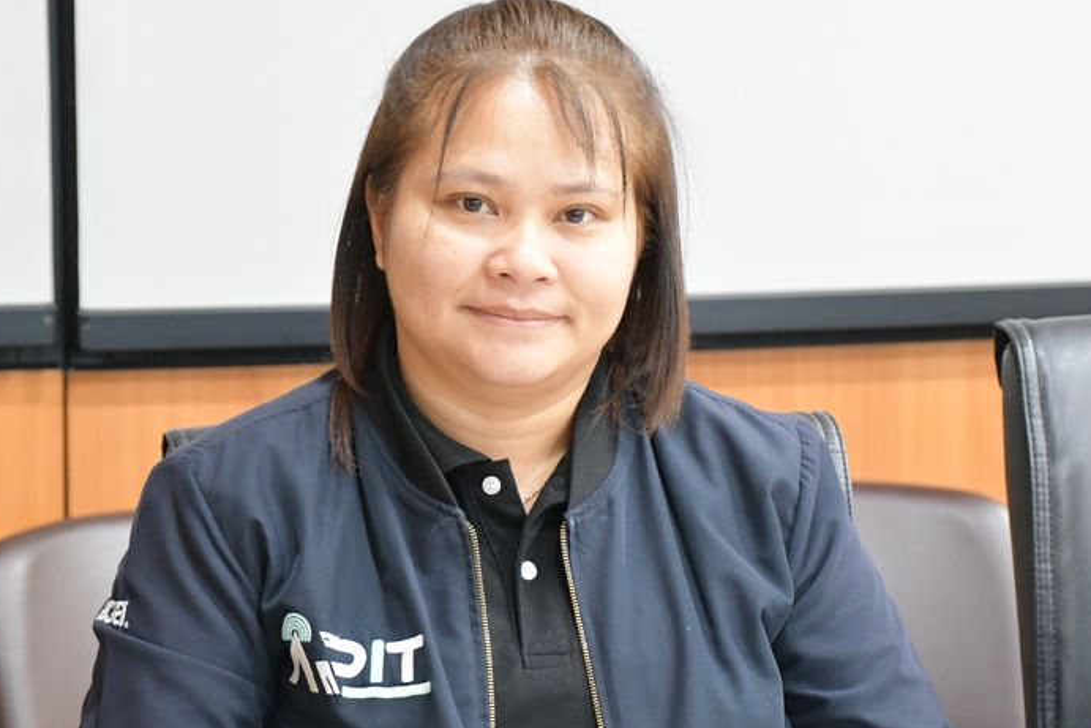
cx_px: 507
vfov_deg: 8.3
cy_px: 475
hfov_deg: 12.4
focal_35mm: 166
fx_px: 5031
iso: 4500
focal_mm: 75
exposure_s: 1/60
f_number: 5
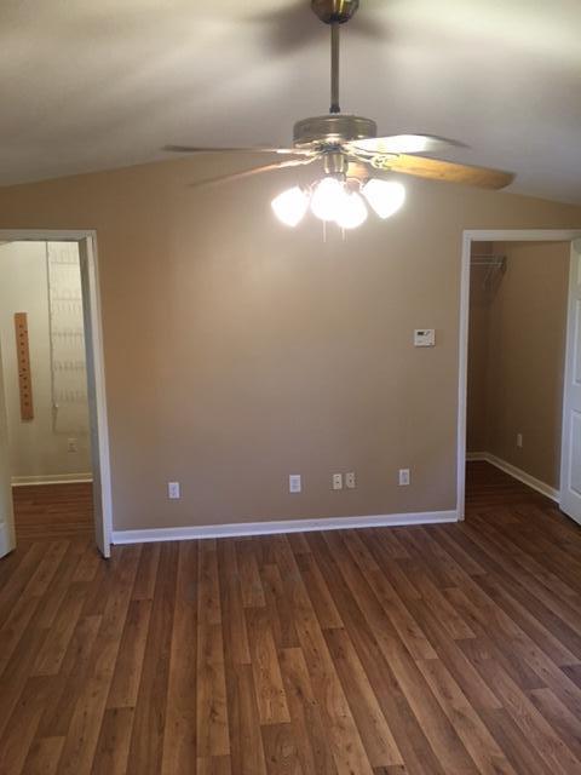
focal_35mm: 29
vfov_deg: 61.7
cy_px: 388
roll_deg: +0.5
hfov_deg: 48.2
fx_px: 649
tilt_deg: -9.0
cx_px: 290
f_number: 2.2
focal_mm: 4.15
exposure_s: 1/30
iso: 125
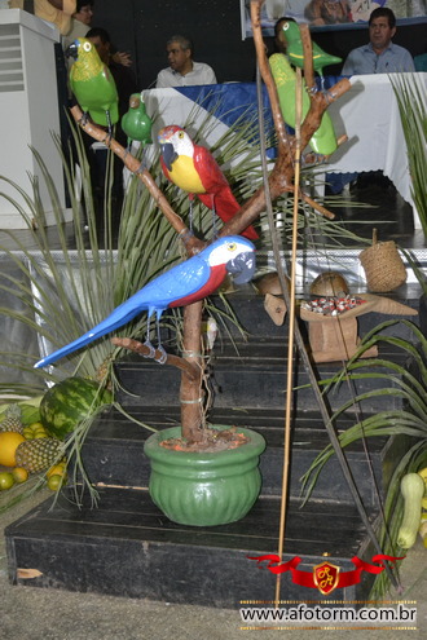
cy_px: 320
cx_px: 214
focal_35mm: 57
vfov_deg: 35.1
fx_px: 1014
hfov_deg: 23.8
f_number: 4.5
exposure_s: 1/60
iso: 3200
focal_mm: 38
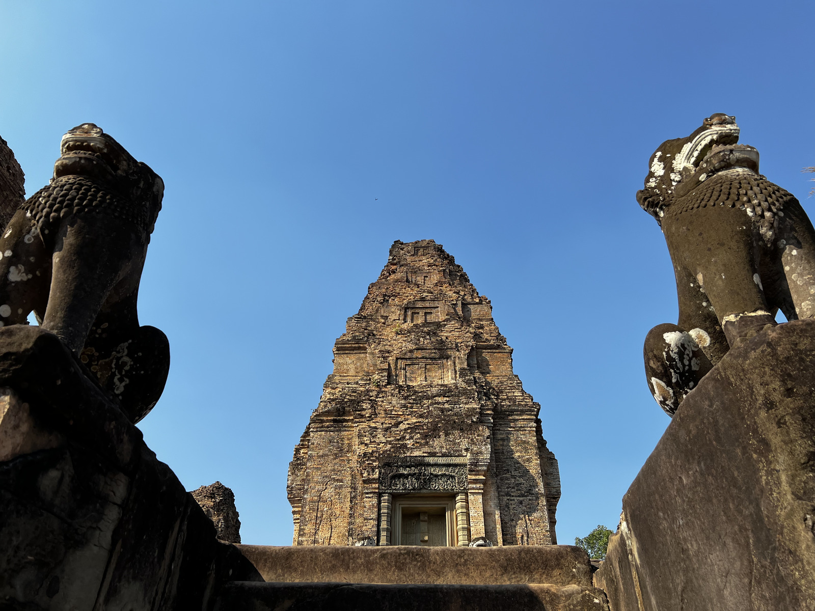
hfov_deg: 67.3
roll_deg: -0.2
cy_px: 306
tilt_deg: +38.9
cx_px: 408
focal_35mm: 26
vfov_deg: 53.1
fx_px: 612
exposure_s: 1/3165
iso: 50
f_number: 1.5
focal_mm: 5.7
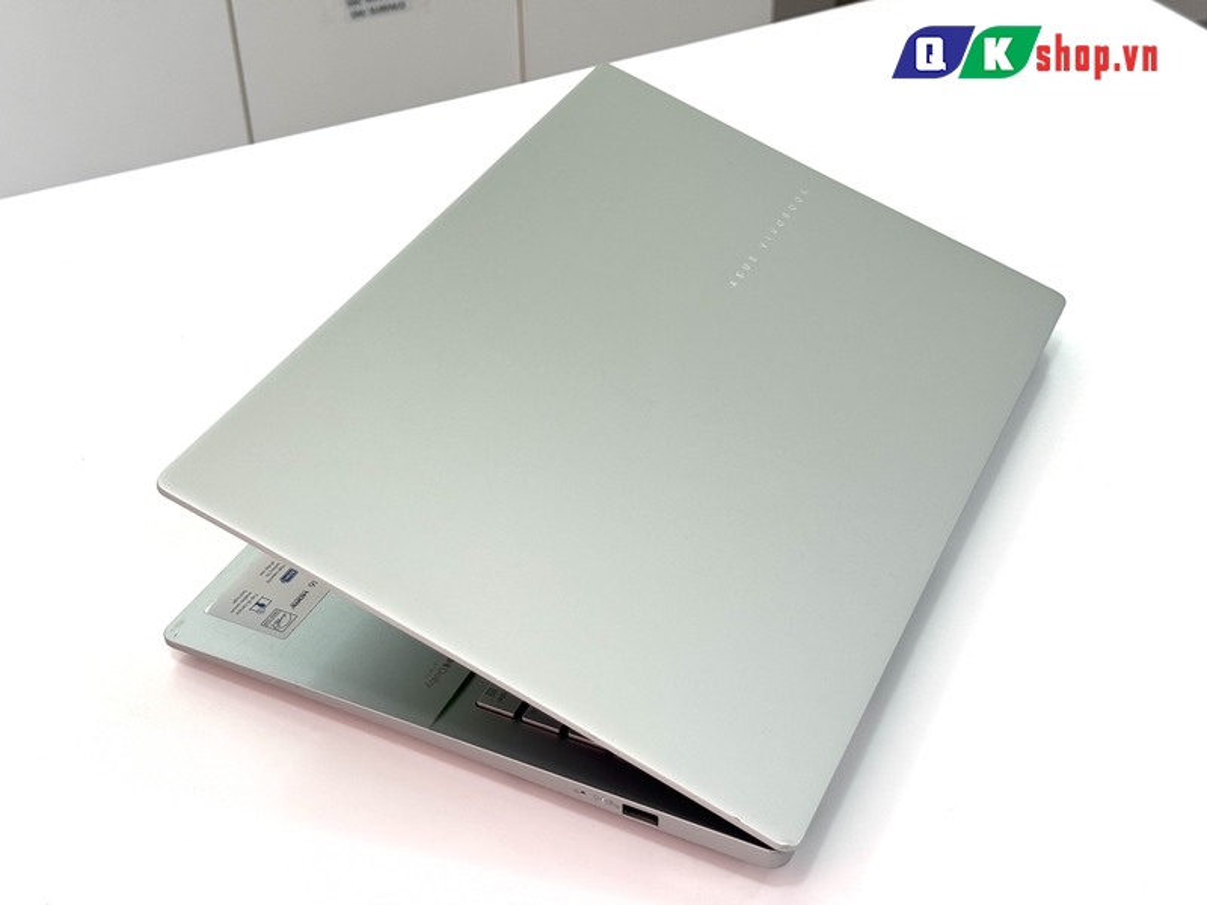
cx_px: 604
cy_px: 452
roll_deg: +1.3
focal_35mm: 48
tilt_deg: -39.7
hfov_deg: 39.7
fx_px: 1674
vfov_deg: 30.3
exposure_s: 1/218
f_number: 1.78
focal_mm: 6.76
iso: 50
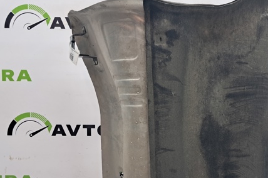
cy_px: 111
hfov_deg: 45.5
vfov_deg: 31.7
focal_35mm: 42
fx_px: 313
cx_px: 184
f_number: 1.8
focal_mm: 4
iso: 160
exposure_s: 1/50
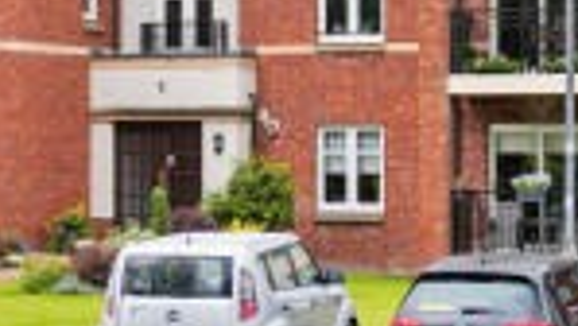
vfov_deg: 7.8
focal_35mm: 154
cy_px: -99
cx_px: 70
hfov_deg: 13.8
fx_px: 2362
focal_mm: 46
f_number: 2.8
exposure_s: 1/4000
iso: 1000
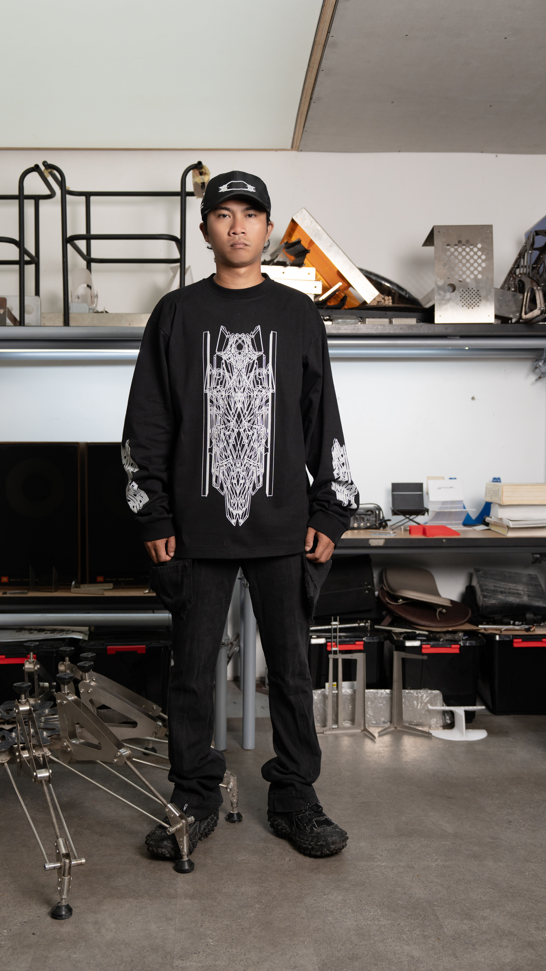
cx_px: 231
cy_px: 484
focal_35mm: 35
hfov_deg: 33.7
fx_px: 901
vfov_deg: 56.6
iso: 500
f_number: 2.8
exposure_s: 1/160
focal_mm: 33
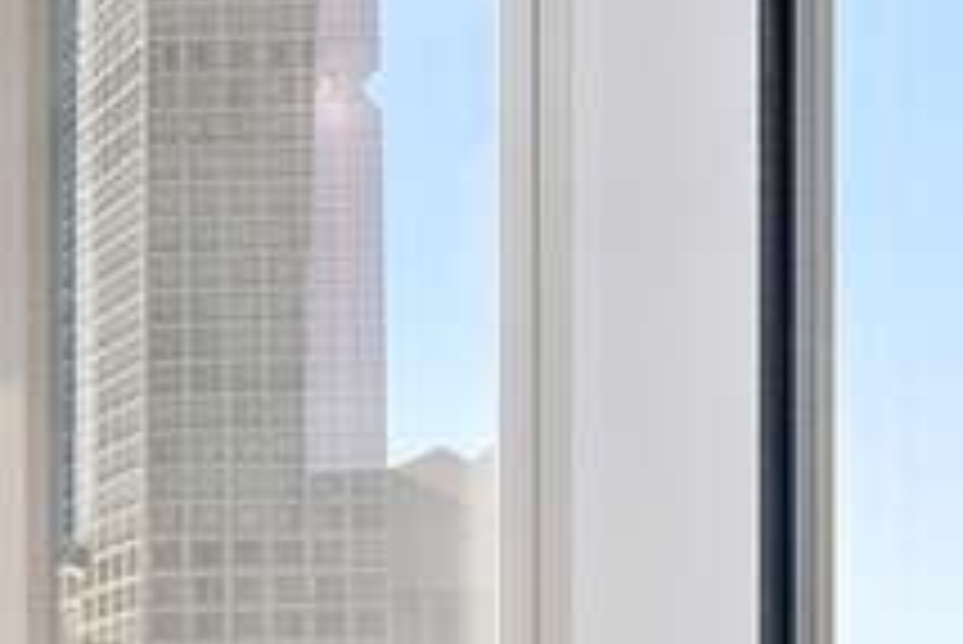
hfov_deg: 15.6
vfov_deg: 12.9
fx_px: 2623
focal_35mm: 98
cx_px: -1062
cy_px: 1094
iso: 250
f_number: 14
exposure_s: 1/15
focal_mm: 14
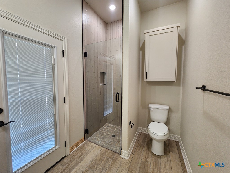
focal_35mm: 13
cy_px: 86
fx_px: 86
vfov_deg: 89.9
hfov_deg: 106.2
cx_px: 115
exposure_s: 1/60
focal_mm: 2.2
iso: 160
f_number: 2.2
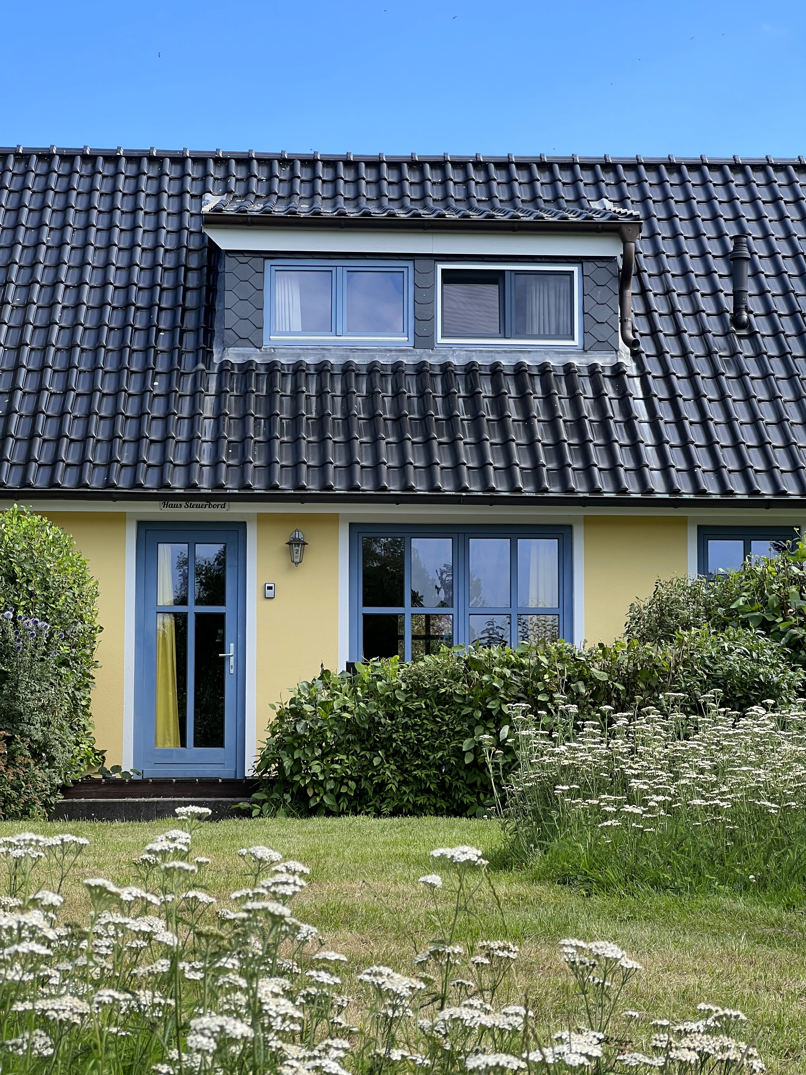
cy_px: 538
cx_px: 403
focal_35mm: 77
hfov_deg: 19.1
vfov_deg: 25.3
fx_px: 2390
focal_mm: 9
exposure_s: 1/252
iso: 32
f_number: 2.8
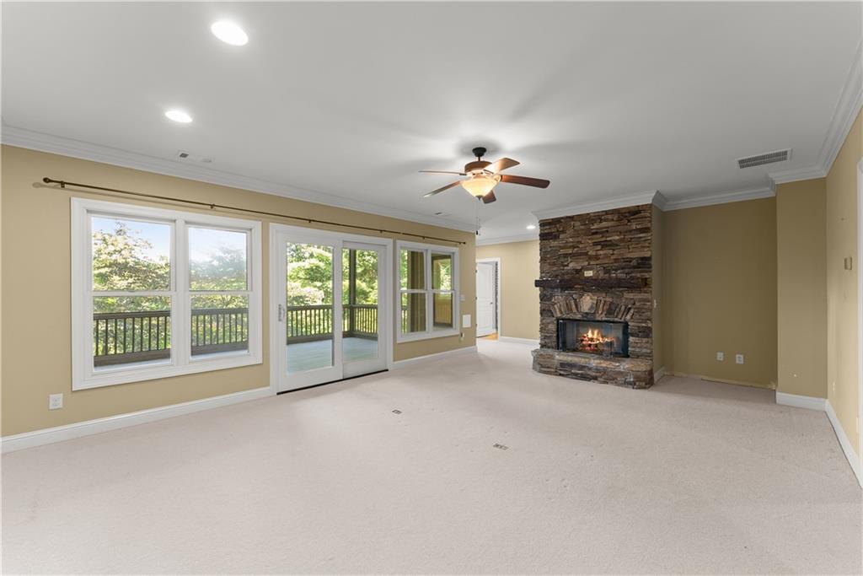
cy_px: 288
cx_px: 432
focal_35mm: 14
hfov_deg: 104.2
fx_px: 336
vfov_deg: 81.2
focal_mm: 14
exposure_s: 1/2
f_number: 7.1
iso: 640
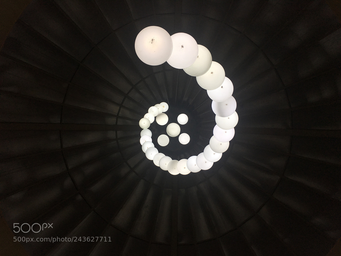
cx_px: 170
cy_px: 128
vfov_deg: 48.2
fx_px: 286
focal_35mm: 29
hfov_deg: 61.7
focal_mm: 4.15
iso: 25
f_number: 2.2
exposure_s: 1/199
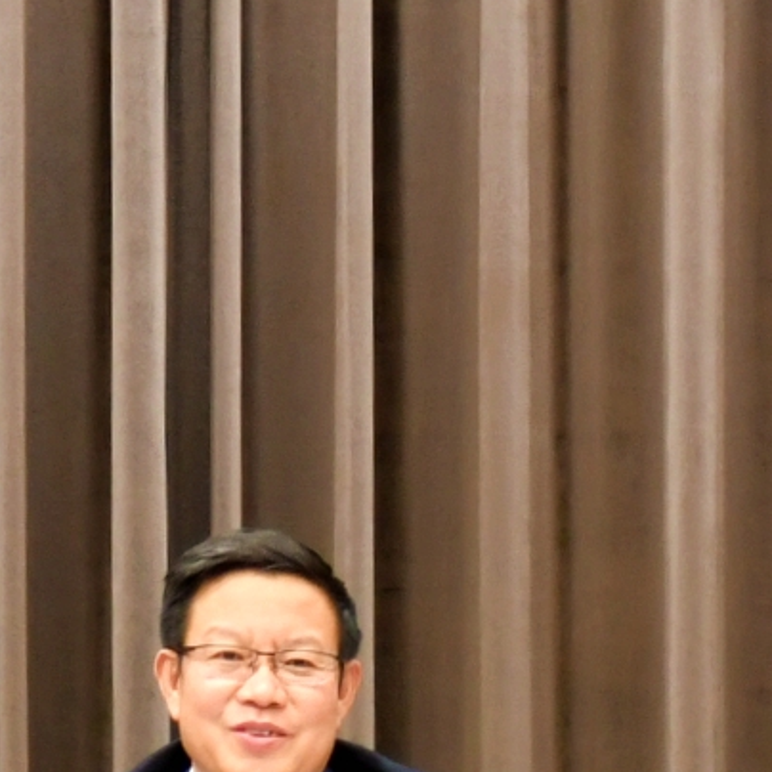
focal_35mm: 152
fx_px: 3835
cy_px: 738
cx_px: 222
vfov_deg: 11.4
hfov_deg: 11.5
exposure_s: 1/30
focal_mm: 50
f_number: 2.8
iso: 640
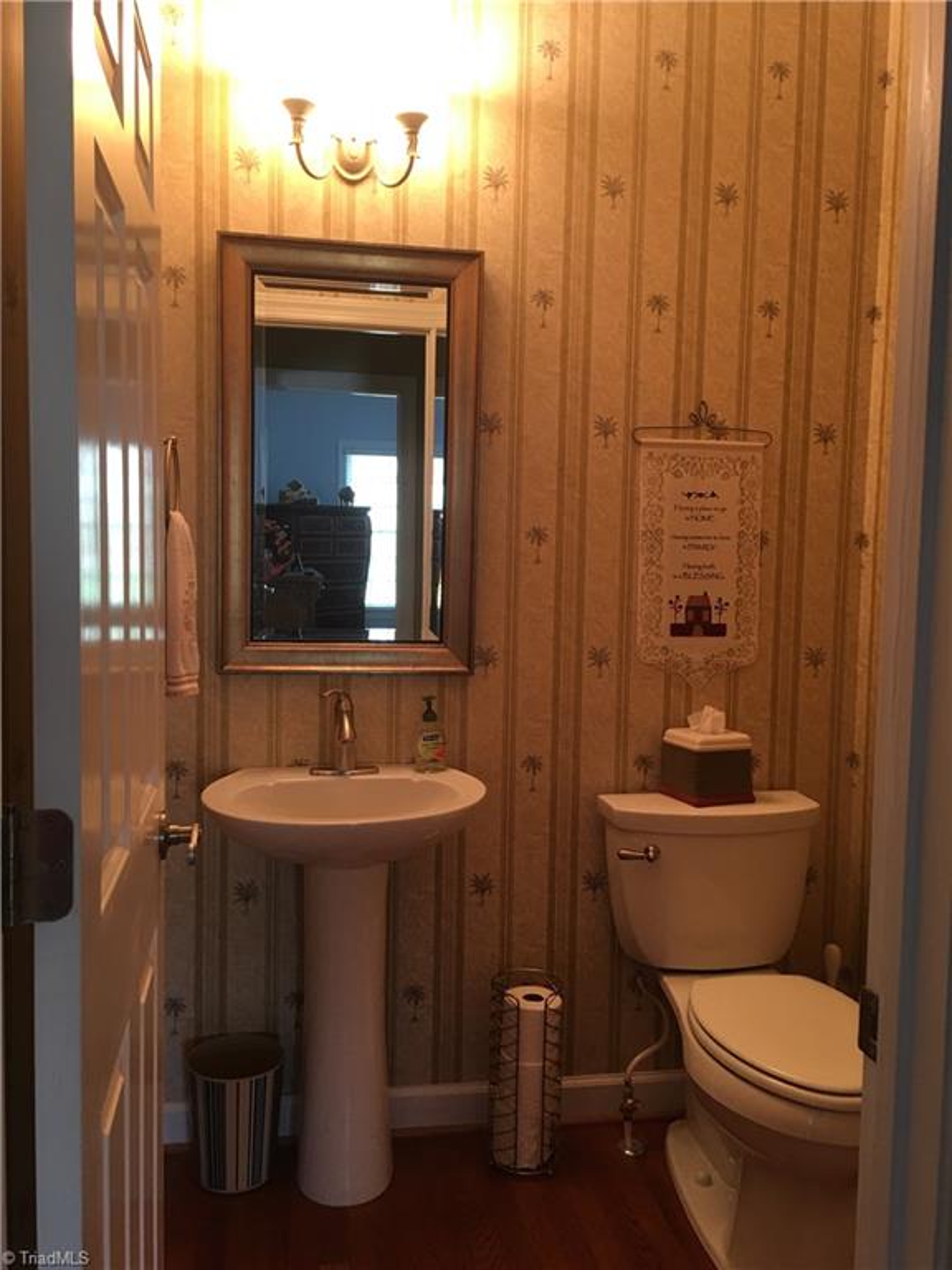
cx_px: 476
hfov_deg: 48.2
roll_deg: -2.3
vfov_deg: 61.7
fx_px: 1063
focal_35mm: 29
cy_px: 635
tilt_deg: -4.1
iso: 32
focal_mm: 4.15
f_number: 2.2
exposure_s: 1/15
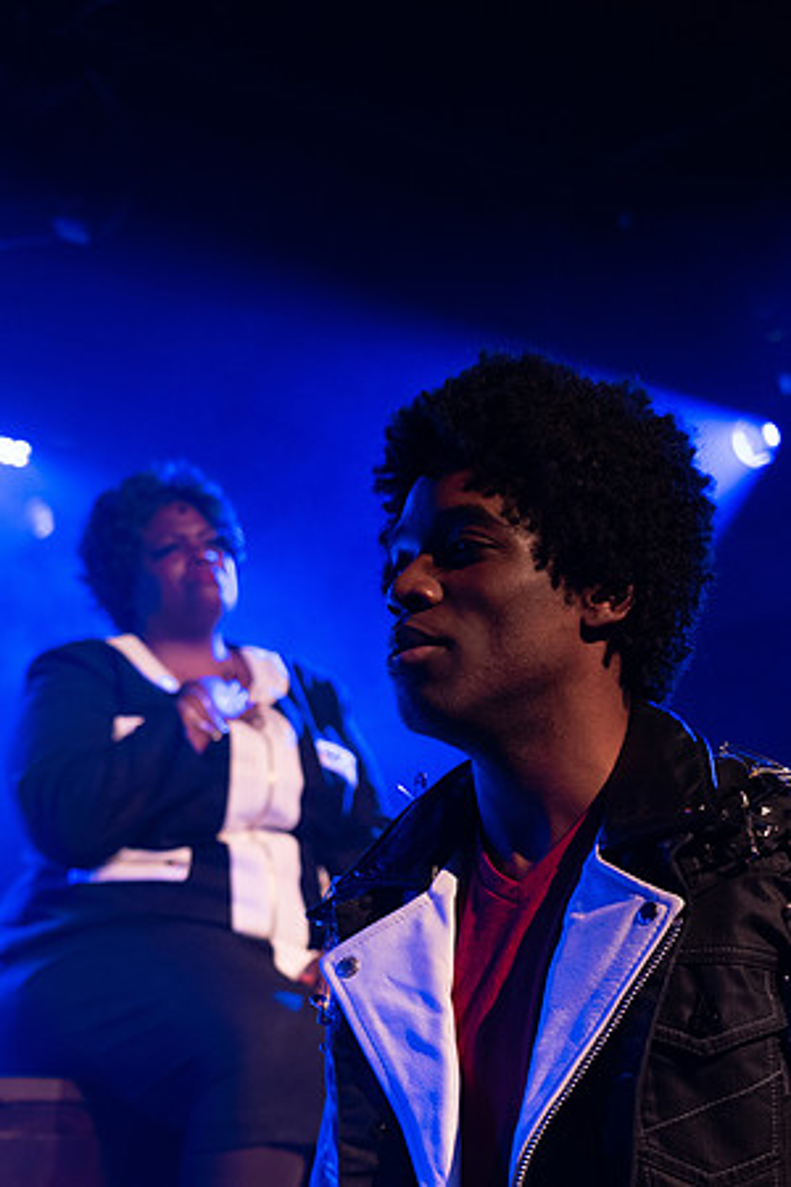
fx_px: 2521
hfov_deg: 17.8
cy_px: 594
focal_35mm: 77
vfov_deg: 26.5
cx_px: 493
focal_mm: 51
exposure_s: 1/125
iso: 1600
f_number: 4.5
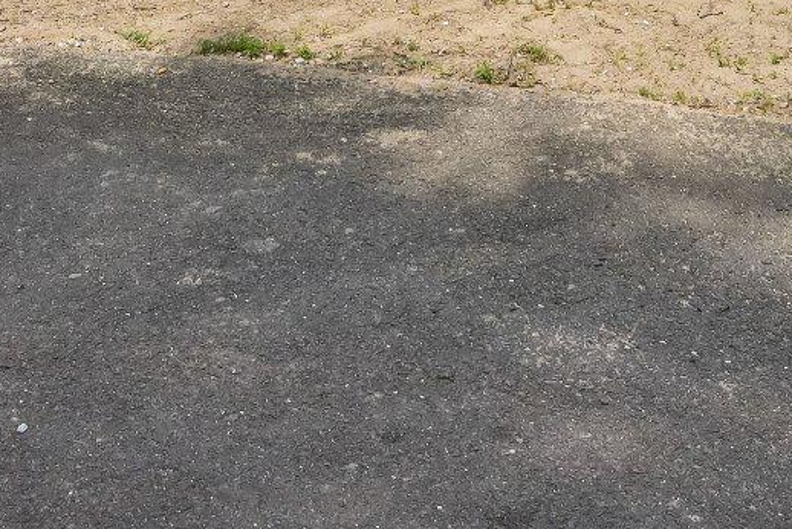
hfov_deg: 25.1
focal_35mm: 81
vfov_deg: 14.6
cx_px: 378
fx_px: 1782
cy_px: -452
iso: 400
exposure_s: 1/250
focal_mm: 20.5
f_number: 11
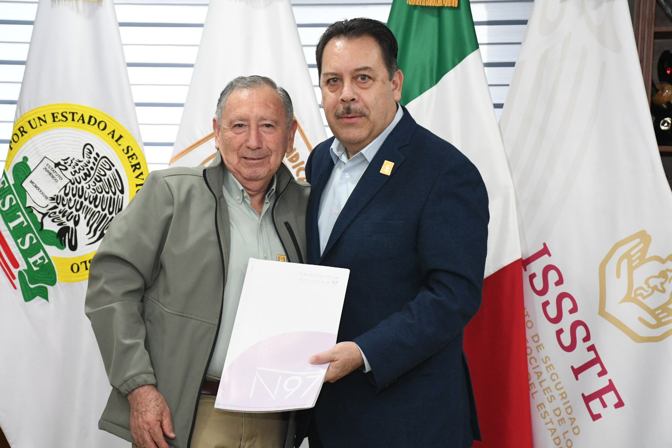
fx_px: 1680
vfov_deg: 15.2
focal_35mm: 90
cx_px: 336
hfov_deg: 22.6
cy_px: 224
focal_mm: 60
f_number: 7.1
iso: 4000
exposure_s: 1/125
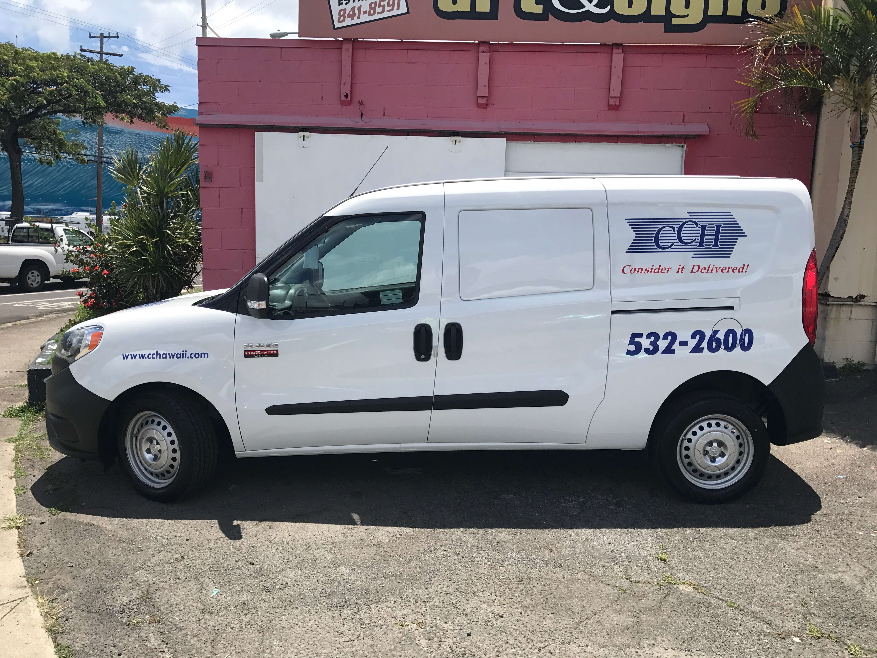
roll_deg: -1.9
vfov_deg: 49.7
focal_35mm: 28
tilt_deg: -8.8
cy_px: 329
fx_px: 709
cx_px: 438
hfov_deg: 63.4
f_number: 1.8
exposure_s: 1/2283
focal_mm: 3.99
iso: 20
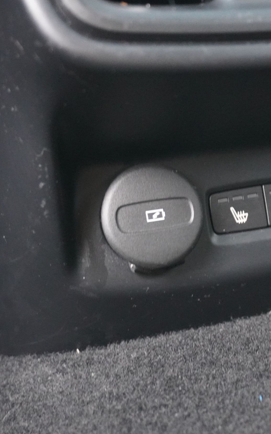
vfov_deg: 30.7
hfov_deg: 19.0
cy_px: 217
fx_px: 789
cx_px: 260
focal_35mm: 67
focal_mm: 29
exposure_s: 1/2
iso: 6400
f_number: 4.5
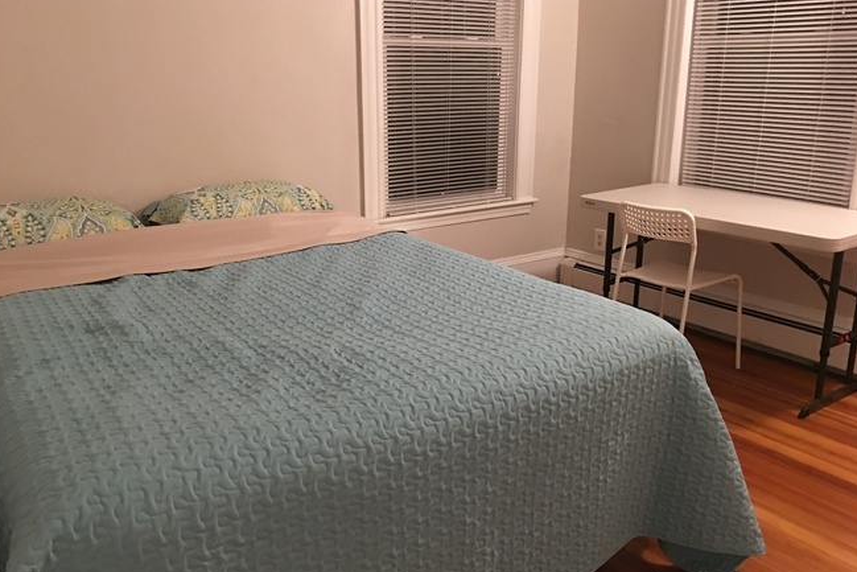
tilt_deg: -15.3
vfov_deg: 42.3
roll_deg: +0.1
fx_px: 738
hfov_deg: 60.3
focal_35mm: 31
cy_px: 297
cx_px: 426
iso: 100
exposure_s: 1/4
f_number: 2.2
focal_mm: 4.15
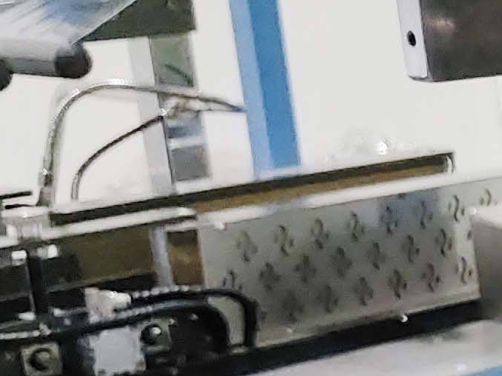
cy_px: 421
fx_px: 2015
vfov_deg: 10.5
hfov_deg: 11.1
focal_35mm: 139
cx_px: 1322
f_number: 1.88
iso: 190
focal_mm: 5.56
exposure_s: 1/50
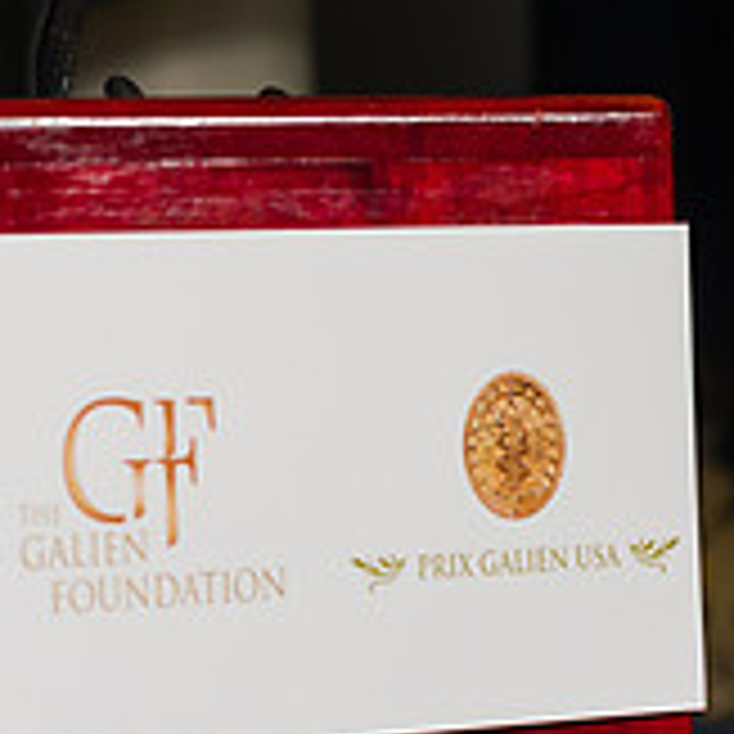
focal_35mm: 288
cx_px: -32
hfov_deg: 6.1
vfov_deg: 6.1
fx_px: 6909
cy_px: -23
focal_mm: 95
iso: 1000
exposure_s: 1/250
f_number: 3.2
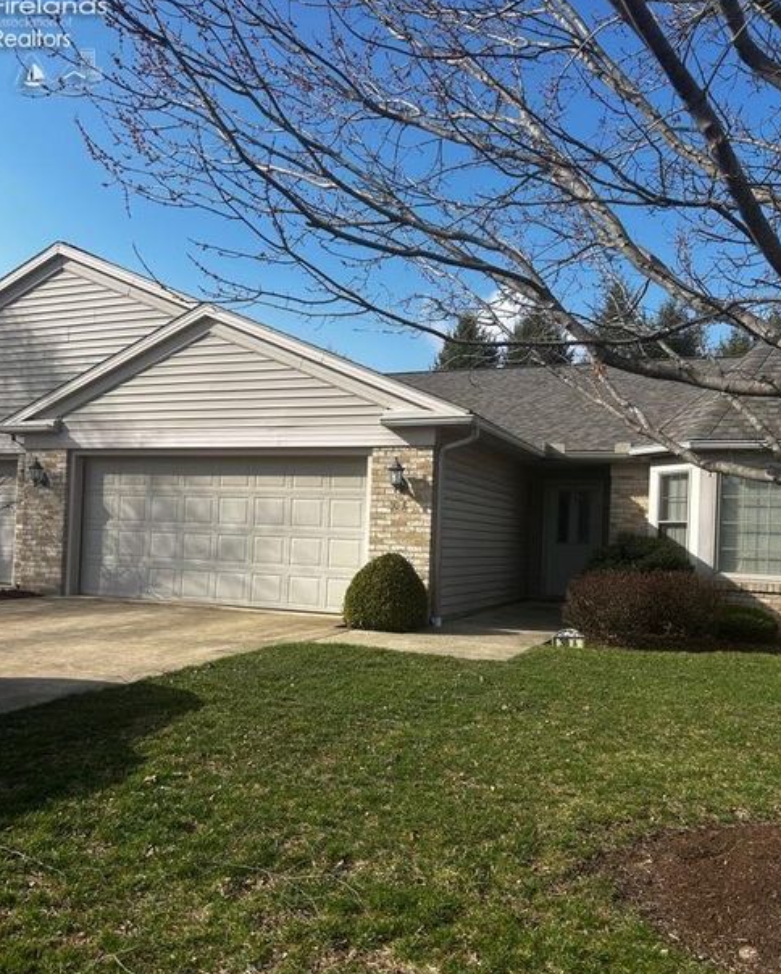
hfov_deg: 51.6
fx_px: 808
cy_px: 527
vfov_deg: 62.1
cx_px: 394
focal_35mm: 28
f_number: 1.5
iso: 50
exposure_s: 1/3460
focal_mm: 5.7
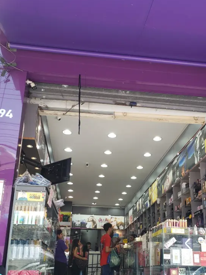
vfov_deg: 50.3
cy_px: 185
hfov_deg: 39.6
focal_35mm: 36
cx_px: 121
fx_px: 285
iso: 50
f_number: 2.4
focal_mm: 4.3
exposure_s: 1/129
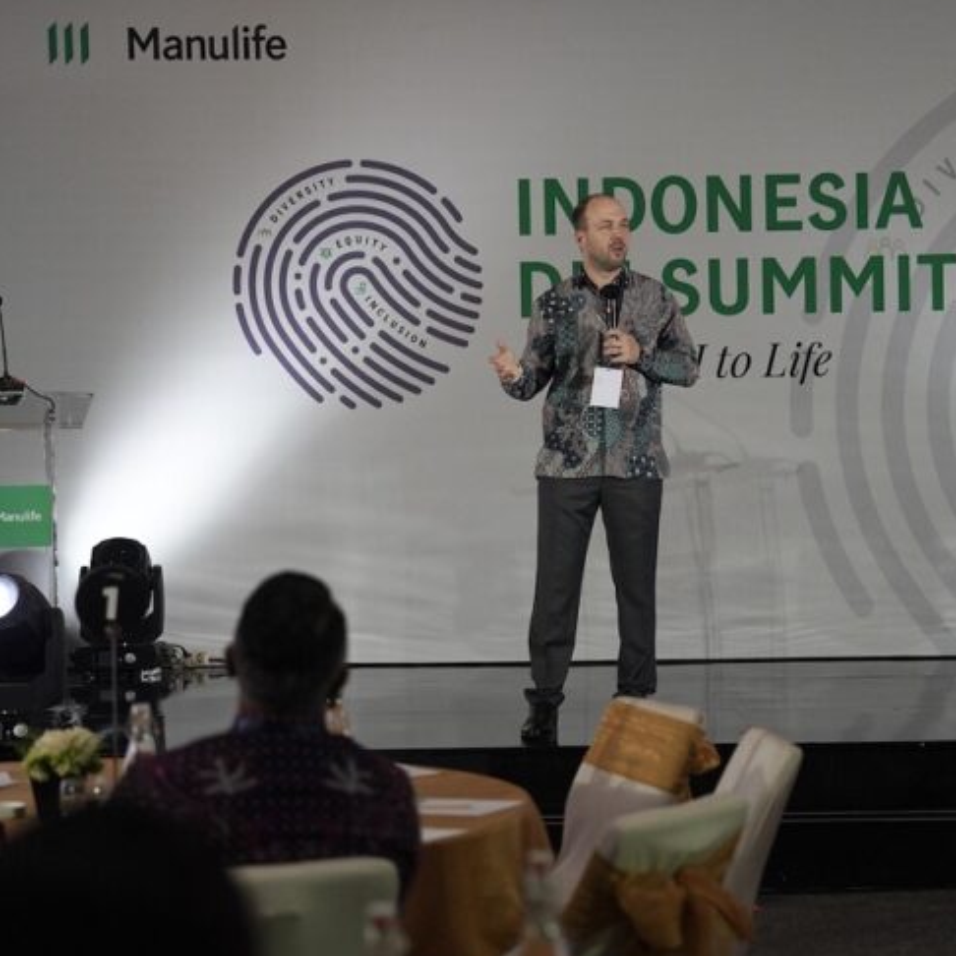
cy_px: 472
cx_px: 626
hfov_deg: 18.4
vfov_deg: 18.5
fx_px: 2937
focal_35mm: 94
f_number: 2.8
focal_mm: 70
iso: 2000
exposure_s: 1/1250
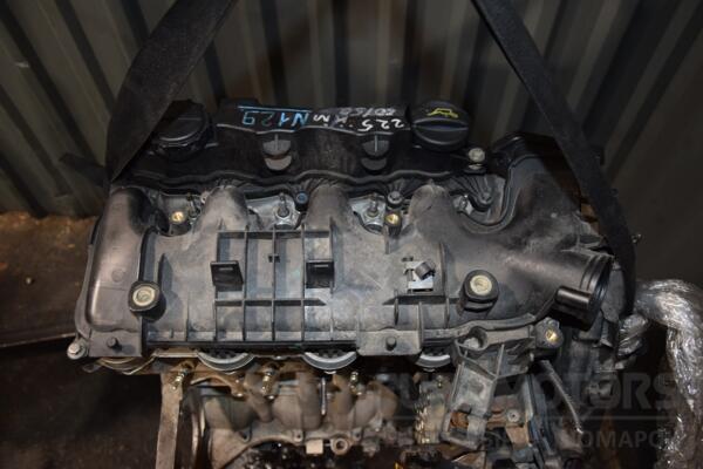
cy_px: 234
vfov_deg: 47.9
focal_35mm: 27
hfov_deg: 67.4
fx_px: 527
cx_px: 352
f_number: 5
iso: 800
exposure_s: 1/60
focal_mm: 18
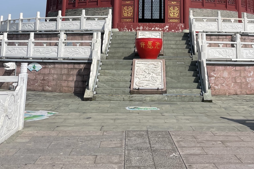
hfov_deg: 39.5
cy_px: -33
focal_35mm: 50
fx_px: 353
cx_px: 142
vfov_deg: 24.5
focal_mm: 4.2
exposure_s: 1/4651
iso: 32
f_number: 1.6
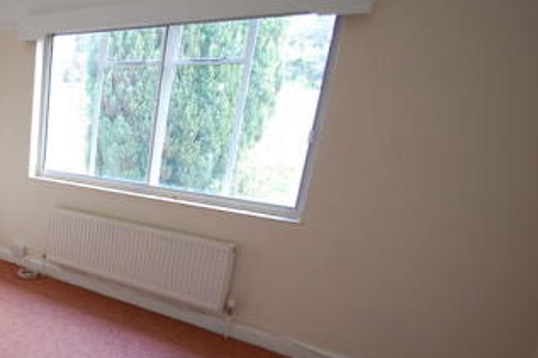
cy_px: 236
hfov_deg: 48.2
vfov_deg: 41.8
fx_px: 463
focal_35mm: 31
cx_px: -15
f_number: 3.5
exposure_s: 1/40
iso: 400
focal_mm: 10
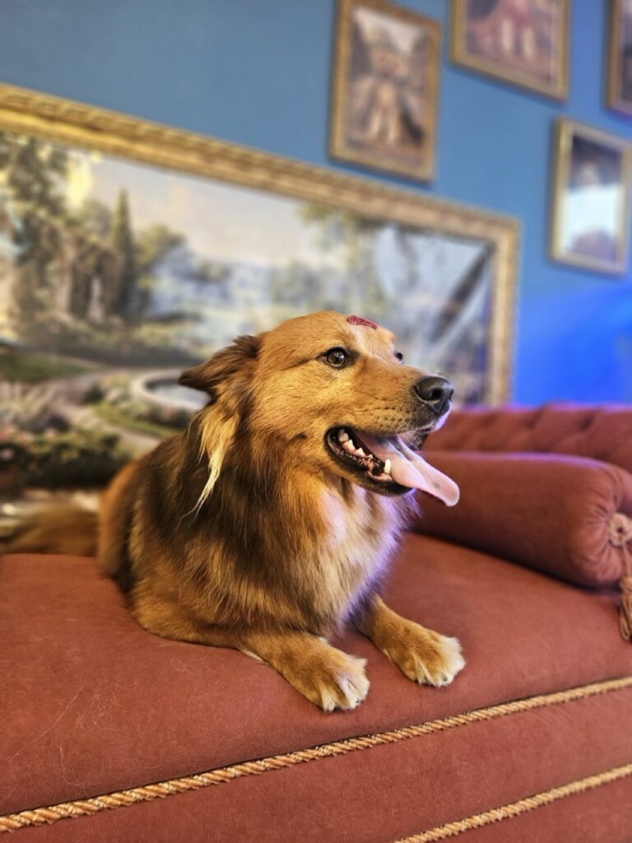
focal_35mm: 23
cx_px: 316
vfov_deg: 73.9
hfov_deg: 58.9
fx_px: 560
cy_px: 422
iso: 1000
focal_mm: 5.4
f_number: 1.8
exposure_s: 1/120
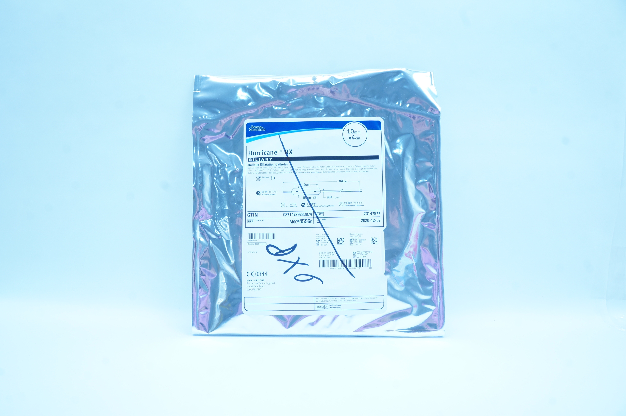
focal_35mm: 27
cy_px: 208
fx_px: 469
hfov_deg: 67.4
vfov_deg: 47.8
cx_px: 313
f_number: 11
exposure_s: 1/13
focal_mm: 18
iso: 400
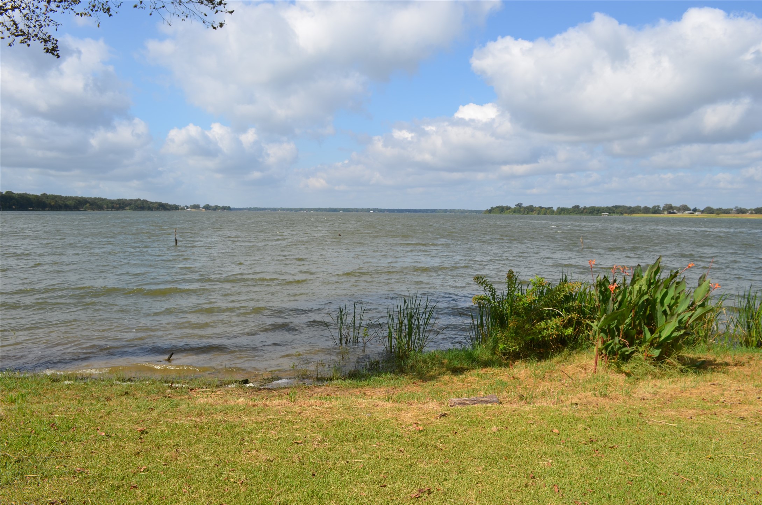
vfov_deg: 47.7
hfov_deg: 67.5
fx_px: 570
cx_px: 381
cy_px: 252
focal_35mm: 27
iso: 100
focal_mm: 18
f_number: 9
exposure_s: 1/320
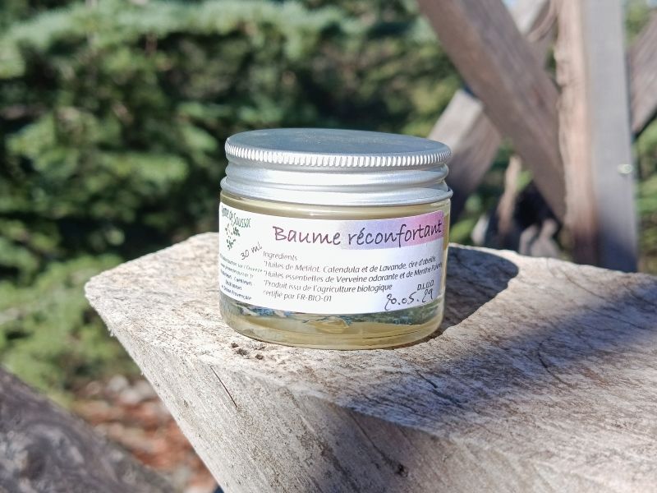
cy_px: 246
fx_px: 1139
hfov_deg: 32.2
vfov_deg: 24.4
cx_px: 328
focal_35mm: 60
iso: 51
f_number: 1.7
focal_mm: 5.24
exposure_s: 1/341
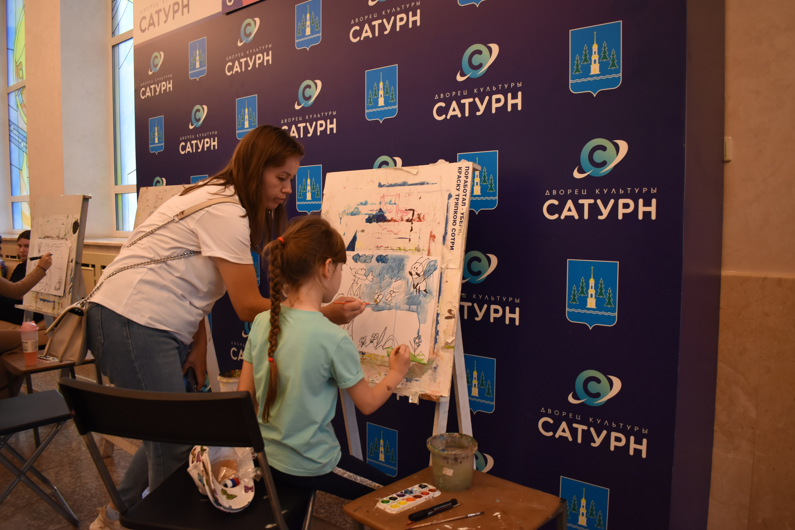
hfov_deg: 67.4
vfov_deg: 47.9
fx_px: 596
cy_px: 265
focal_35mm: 27
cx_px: 398
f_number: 3.5
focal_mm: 18
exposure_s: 1/80
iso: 800
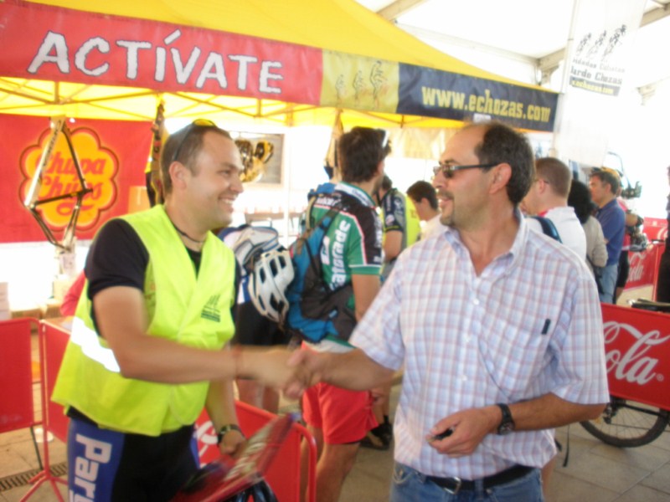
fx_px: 697
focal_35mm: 36
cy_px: 251
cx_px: 335
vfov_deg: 39.7
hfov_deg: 51.4
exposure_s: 1/30
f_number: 3.5
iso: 160
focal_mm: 6.3
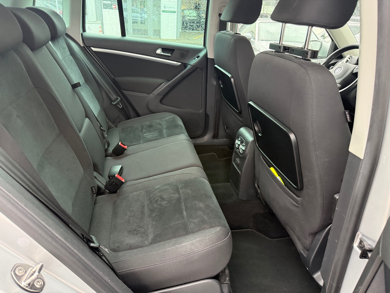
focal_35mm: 24
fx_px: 270
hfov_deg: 71.6
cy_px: 146
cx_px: 195
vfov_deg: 56.8
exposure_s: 1/60
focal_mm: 6.76
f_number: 1.78
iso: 250
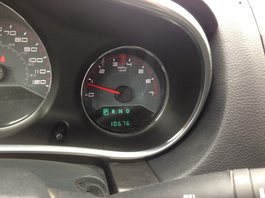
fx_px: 253
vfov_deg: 42.9
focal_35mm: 33
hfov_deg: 55.4
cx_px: 132
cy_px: 99
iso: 64
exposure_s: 1/60
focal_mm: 4.12
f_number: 2.4
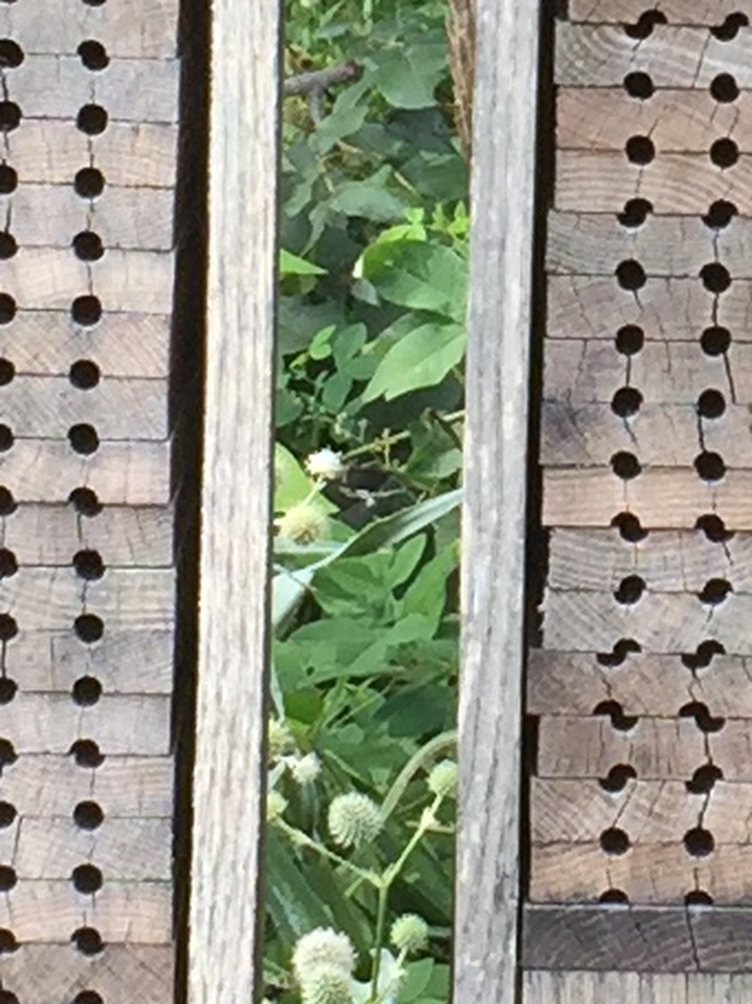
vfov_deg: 9.4
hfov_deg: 7.1
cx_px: 820
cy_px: -20
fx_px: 6028
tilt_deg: -3.6
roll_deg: -1.2
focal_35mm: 208
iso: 32
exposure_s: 1/350
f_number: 2.2
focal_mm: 4.15
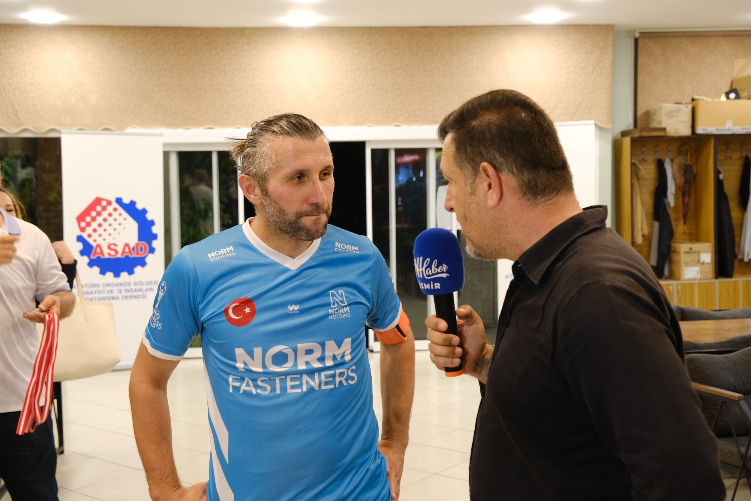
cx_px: 376
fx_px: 939
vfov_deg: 29.9
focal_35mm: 45
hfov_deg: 43.6
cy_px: 250
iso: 2000
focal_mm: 30.2
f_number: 4
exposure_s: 1/100
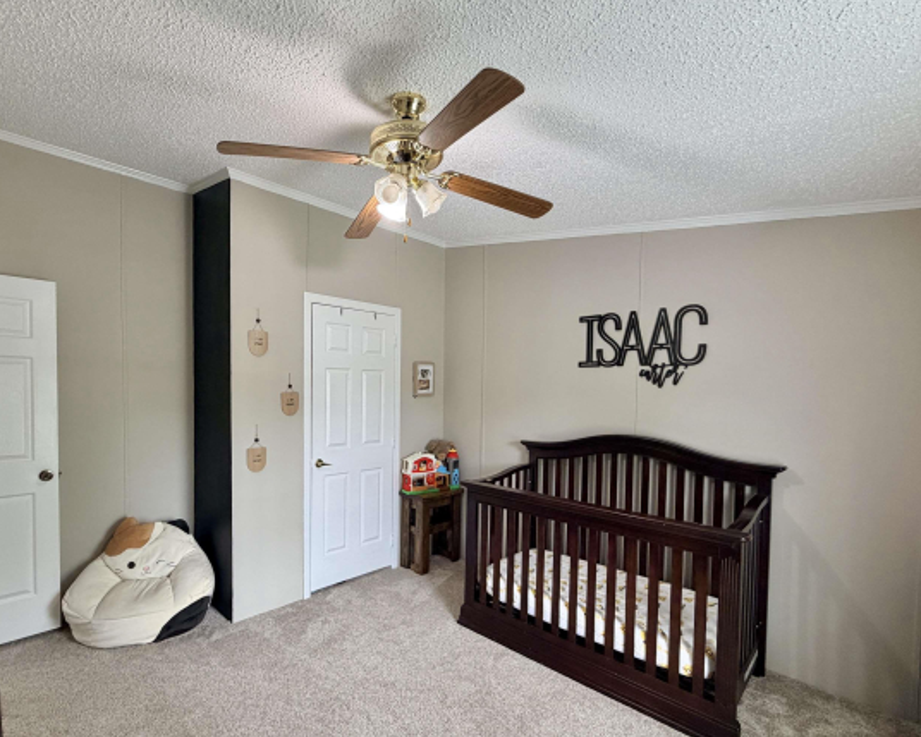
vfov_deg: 76.8
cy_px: 404
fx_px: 463
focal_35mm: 17
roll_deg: -0.5
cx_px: 408
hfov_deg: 89.3
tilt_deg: -1.2
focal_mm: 2.22
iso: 200
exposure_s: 1/60
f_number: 2.2
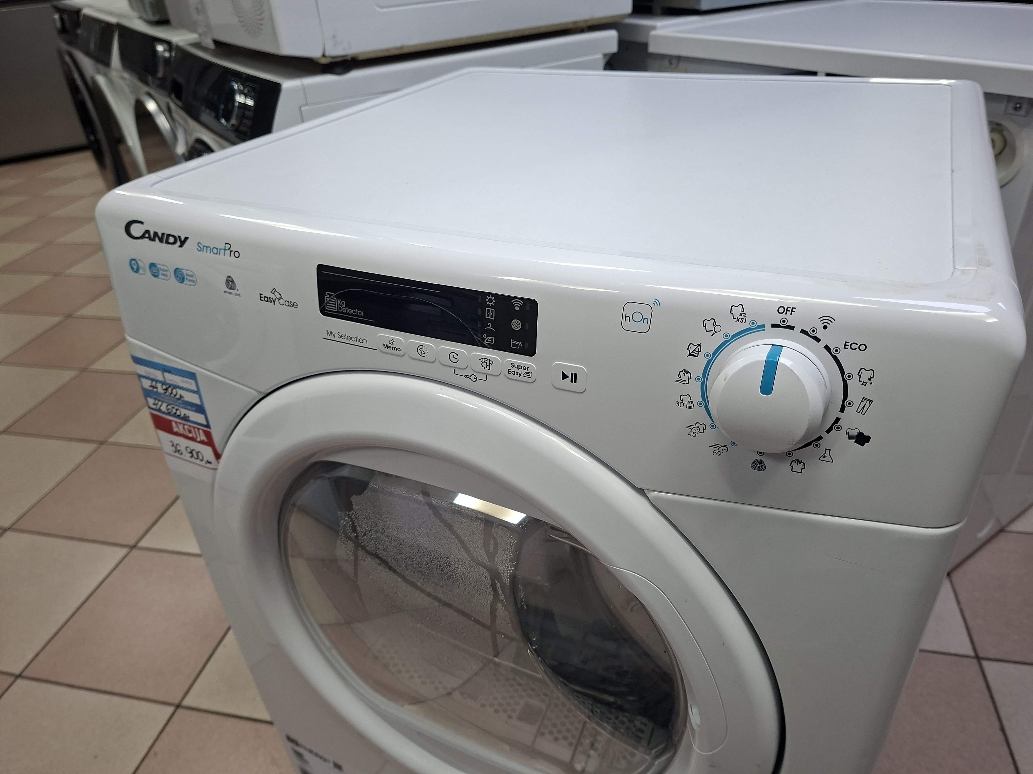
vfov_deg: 58.9
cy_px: 387
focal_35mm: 23
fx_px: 686
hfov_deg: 73.9
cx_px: 516
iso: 200
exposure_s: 1/100
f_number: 1.8
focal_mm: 5.54
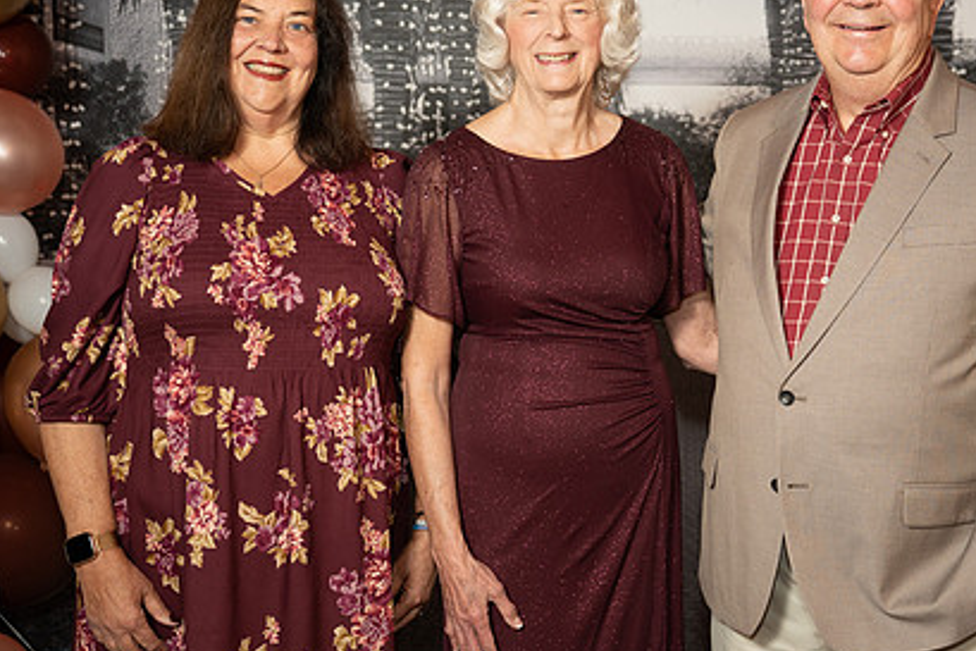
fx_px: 1654
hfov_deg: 32.8
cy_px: 304
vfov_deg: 22.3
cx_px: 551
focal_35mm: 61
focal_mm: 43
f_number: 2.8
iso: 1000
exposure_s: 1/160
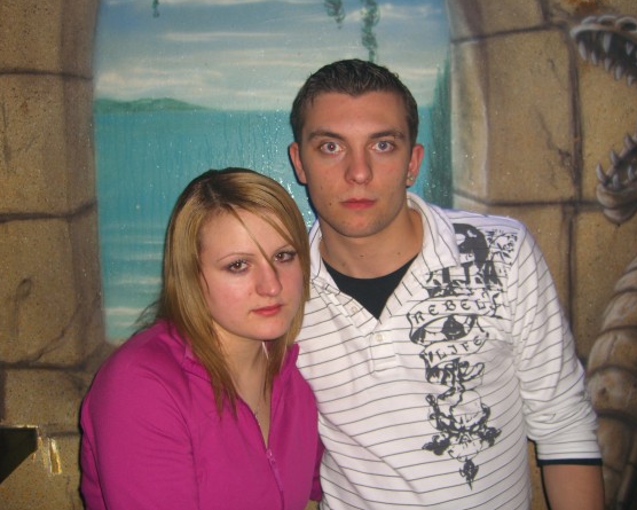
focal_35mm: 40
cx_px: 316
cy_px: 253
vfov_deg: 37.3
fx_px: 754
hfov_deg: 45.8
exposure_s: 1/60
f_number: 2.8
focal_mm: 7.9
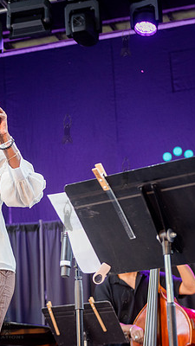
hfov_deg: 11.6
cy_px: 178
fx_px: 928
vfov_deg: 21.2
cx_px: -76
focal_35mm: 101
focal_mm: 58
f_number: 3.5
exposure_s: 1/320
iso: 800
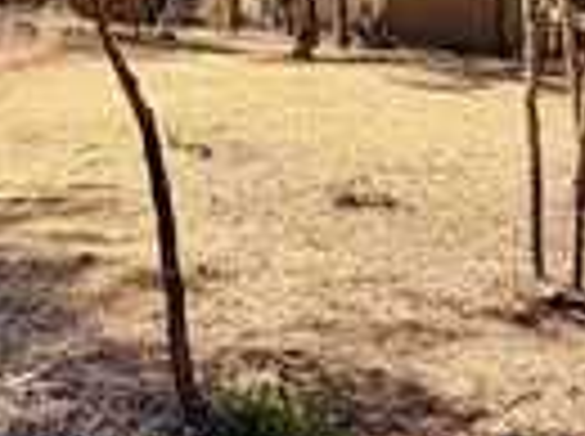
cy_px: -20
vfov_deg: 25.4
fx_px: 911
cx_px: 472
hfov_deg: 34.5
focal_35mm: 54
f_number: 2.2
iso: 40
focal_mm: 2.22
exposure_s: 1/751
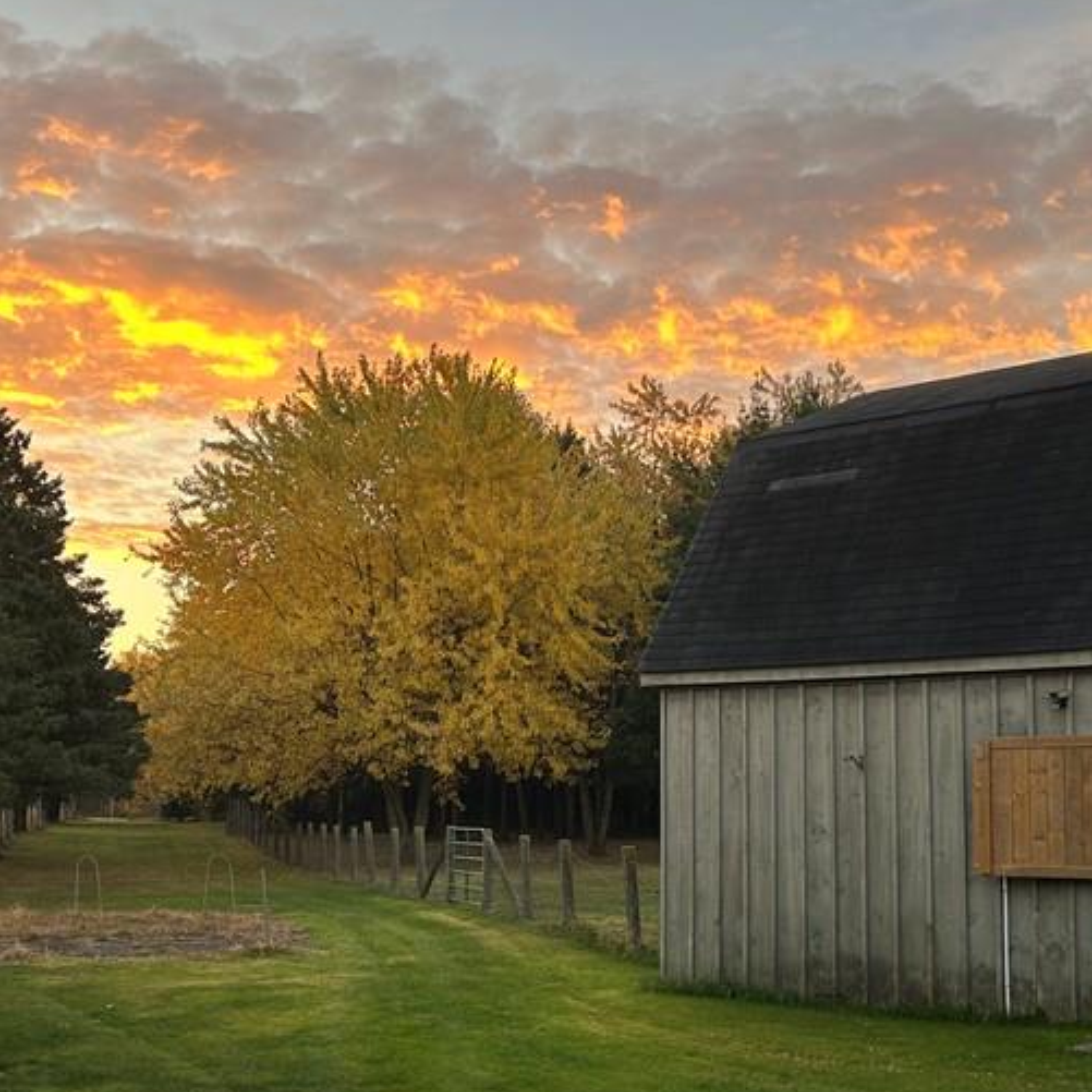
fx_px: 1677
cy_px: 636
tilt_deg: +2.4
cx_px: 554
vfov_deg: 36.0
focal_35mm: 47
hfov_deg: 36.1
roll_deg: -0.4
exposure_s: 1/121
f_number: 1.5
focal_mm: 5.7
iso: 40
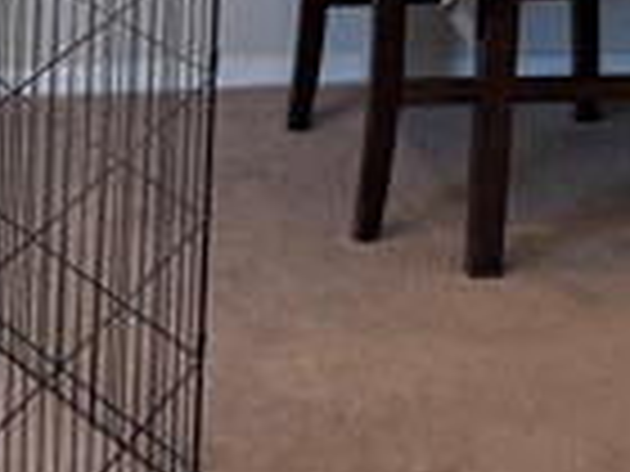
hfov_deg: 11.2
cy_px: -823
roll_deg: -2.5
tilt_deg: -4.5
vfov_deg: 7.6
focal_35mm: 175
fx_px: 3185
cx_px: 72
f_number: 1.78
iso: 160
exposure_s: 1/120
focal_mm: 6.76
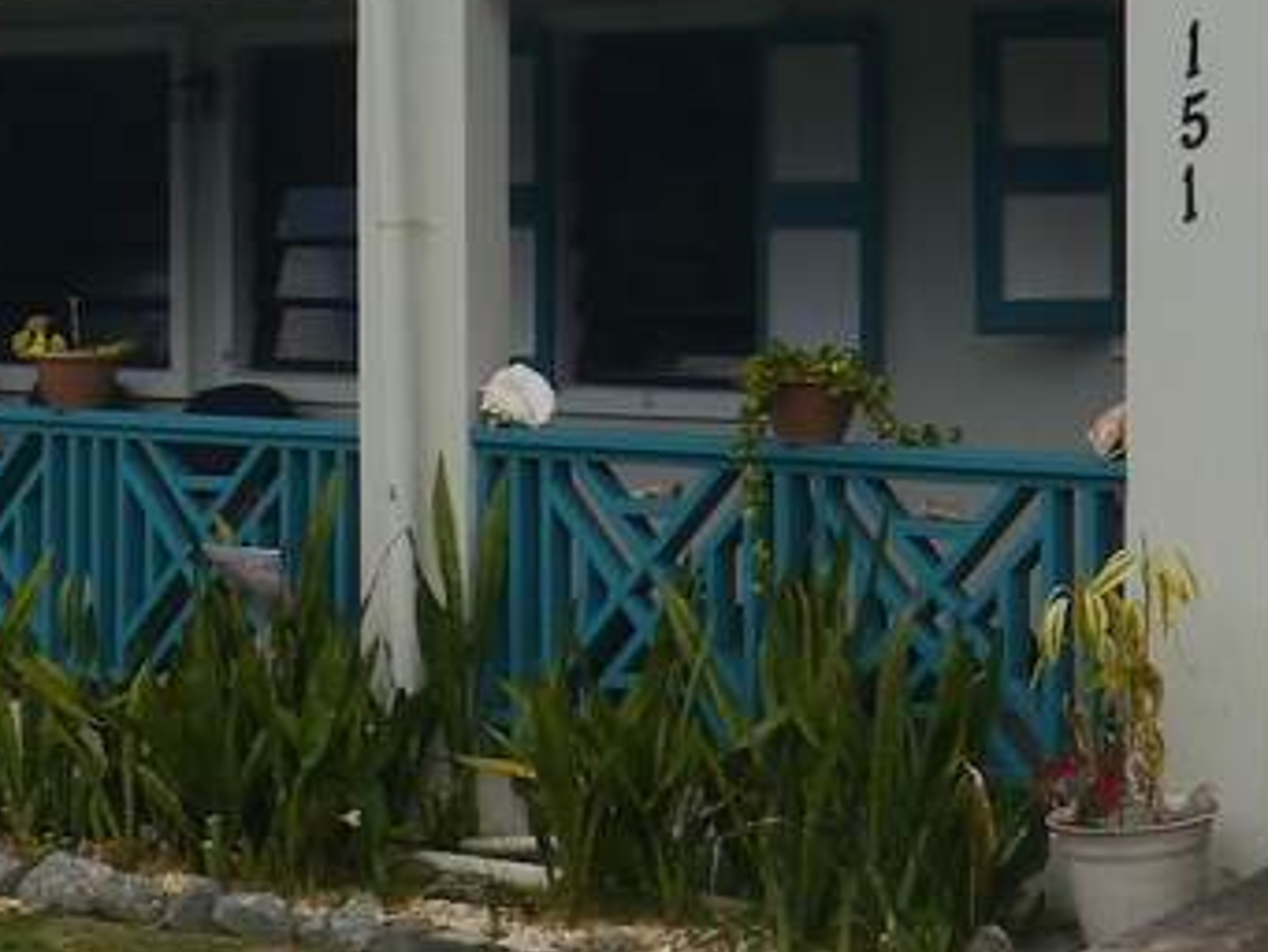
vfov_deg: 12.3
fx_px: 4397
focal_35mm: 120
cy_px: 182
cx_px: 718
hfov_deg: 16.4
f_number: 7.1
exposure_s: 1/400
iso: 160
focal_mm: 16
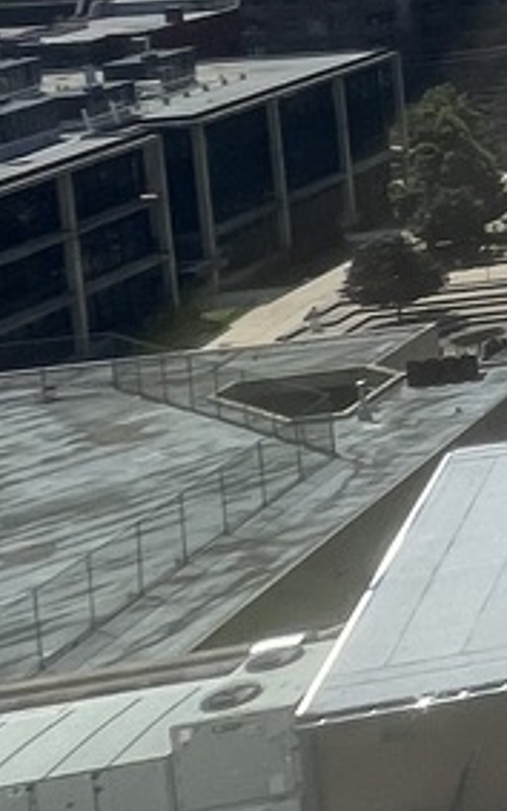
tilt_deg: -5.2
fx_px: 1547
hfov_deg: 8.0
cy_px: -143
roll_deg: +0.8
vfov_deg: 26.4
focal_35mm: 70
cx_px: 2048
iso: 32
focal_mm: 1.57
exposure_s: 1/1754
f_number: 1.8
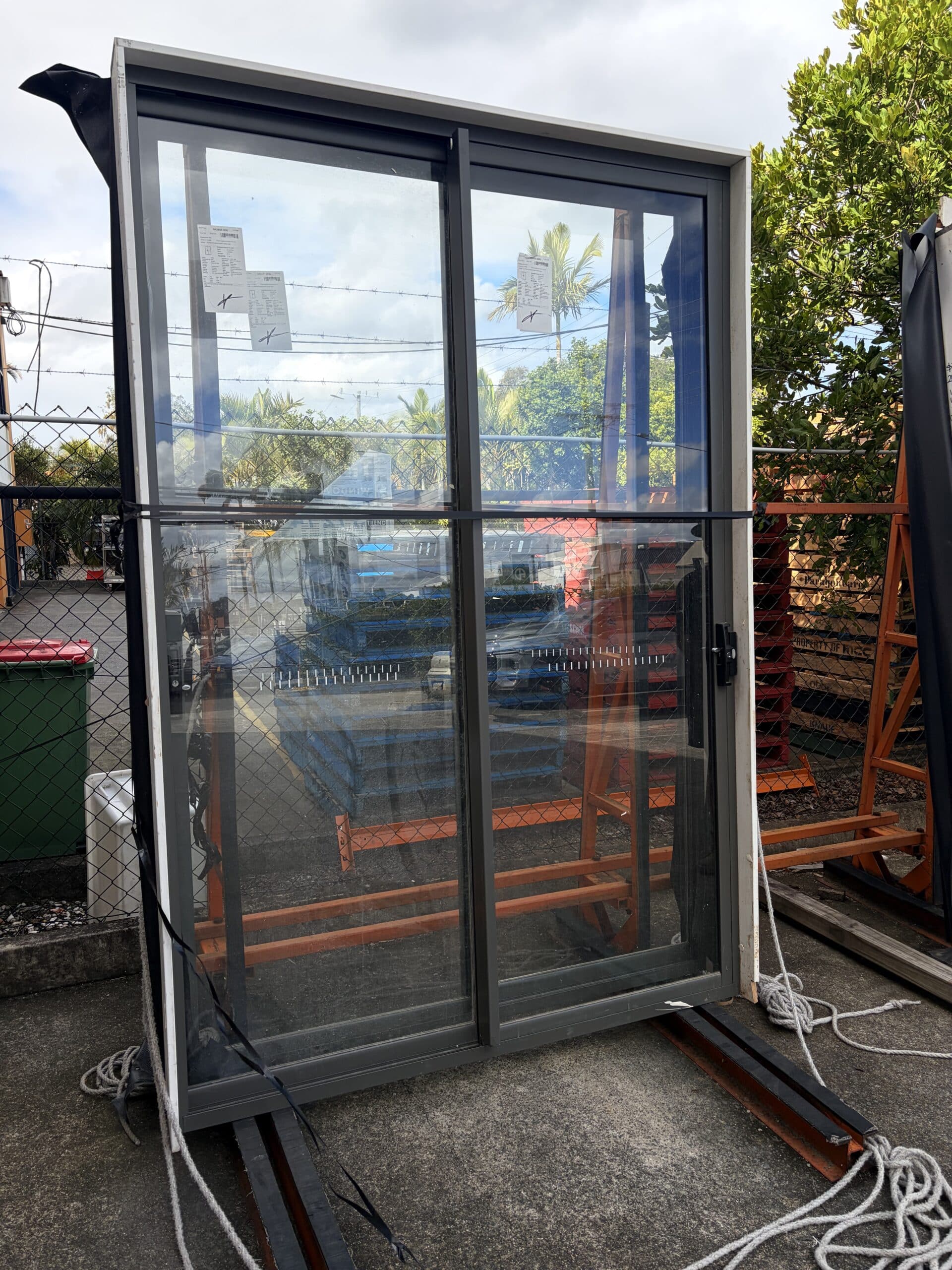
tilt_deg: -7.3
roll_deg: +0.8
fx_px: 953
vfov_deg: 67.3
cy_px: 635
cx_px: 476
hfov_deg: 53.1
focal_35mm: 26
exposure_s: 1/2075
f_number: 1.6
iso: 50
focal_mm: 5.96
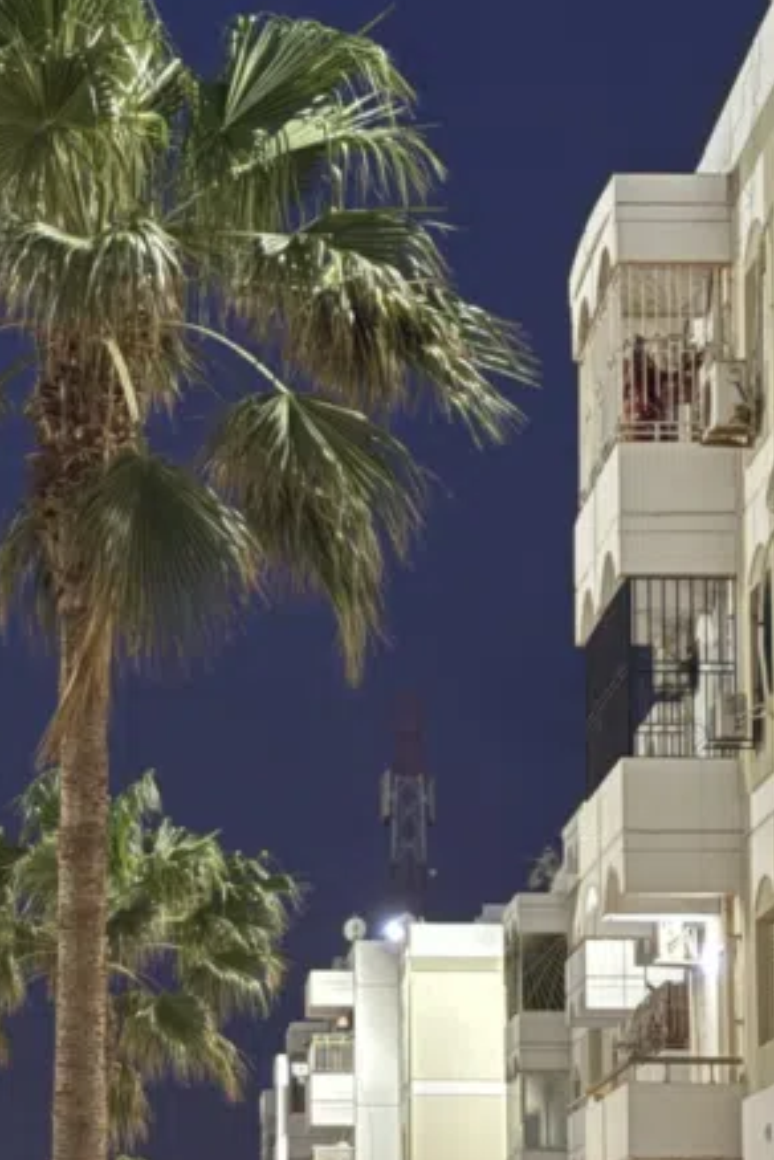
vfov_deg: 25.7
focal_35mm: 79
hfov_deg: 17.1
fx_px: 2548
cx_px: 140
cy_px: 593
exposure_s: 1/33
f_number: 1.6
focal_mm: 5.96
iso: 250
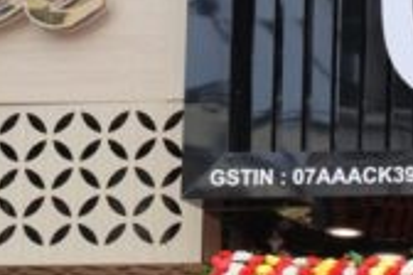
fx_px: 1572
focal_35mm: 137
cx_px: 971
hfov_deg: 12.2
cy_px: 565
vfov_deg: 9.3
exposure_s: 1/125
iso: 200
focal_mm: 24
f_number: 10
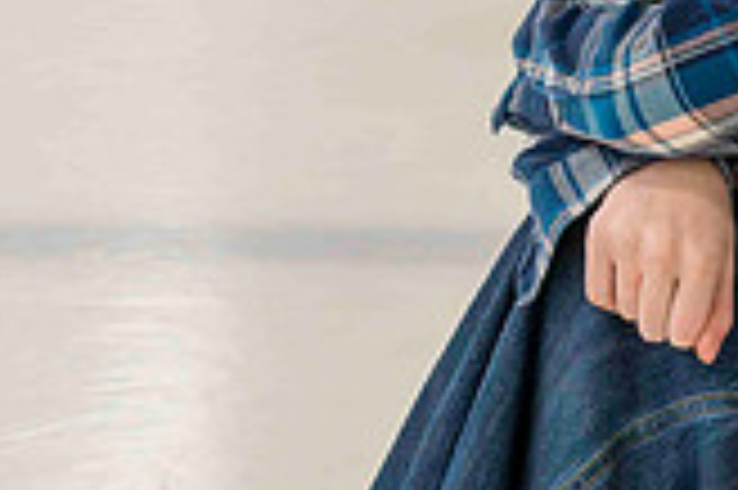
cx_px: 304
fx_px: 3727
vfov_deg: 7.5
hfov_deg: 11.3
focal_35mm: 182
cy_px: -42
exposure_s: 1/250
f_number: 8
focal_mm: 48
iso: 3200
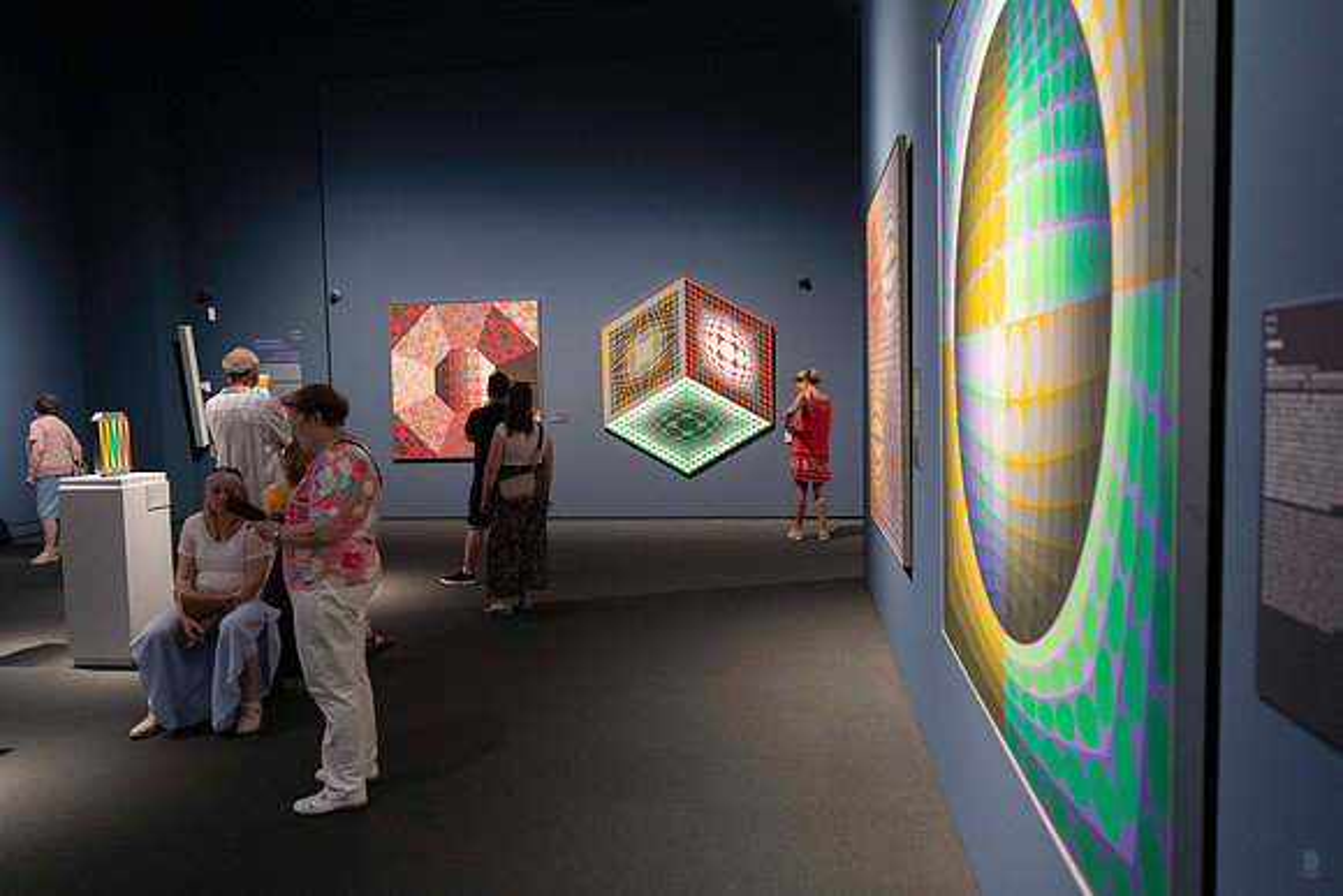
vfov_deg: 52.0
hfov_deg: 72.3
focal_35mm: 25
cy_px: 448
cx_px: 672
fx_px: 919
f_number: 2.8
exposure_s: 1/50
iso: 2800
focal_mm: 24
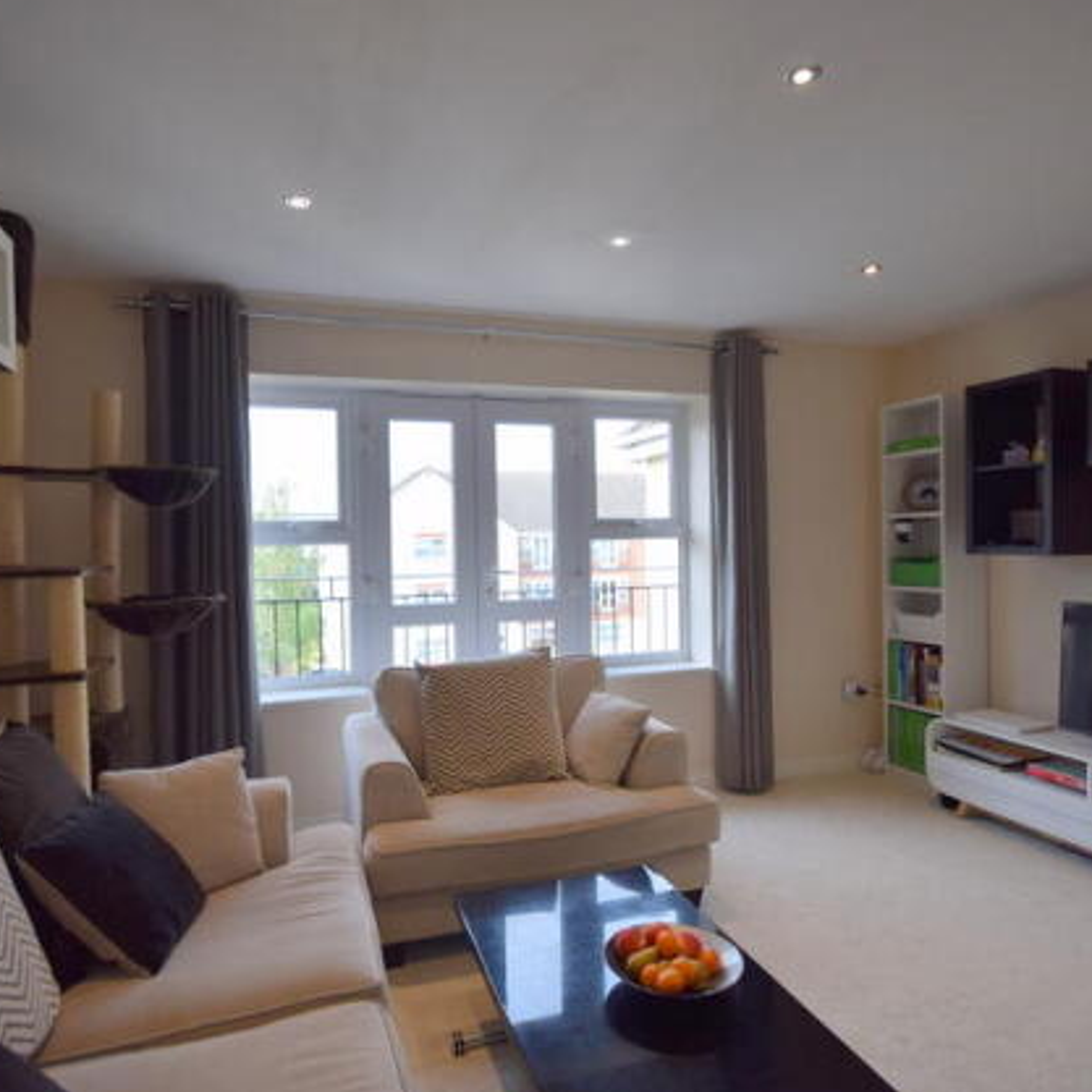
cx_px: 522
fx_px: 714
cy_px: 551
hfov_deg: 74.8
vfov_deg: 74.8
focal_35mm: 20
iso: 400
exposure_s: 1/160
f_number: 6.3
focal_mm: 10
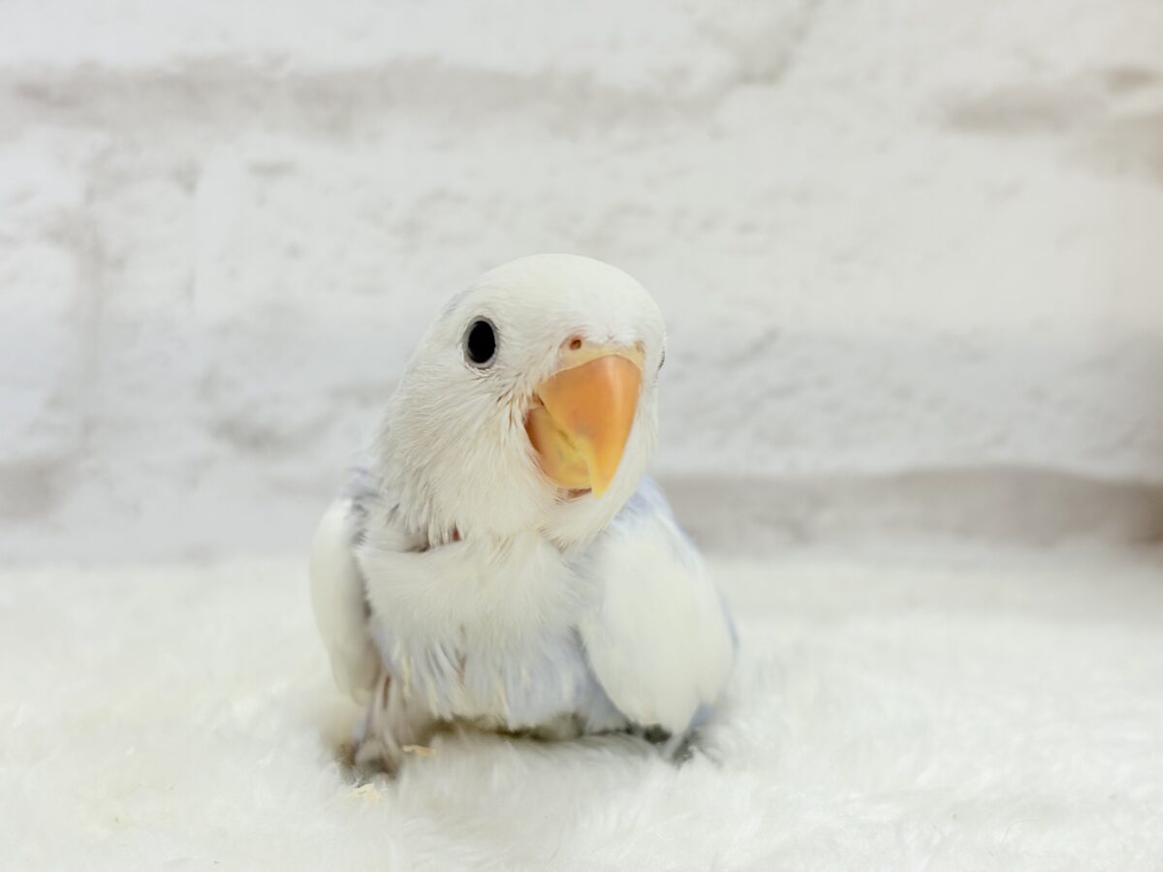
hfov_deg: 36.8
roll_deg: -0.2
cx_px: 582
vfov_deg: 28.0
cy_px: 436
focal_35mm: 52
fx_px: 1747
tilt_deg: -6.5
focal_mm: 5.96
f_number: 1.6
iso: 64
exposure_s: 1/100
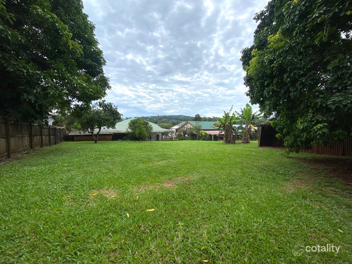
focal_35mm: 14
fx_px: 142
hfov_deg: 102.1
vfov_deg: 85.7
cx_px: 176
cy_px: 132
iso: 20
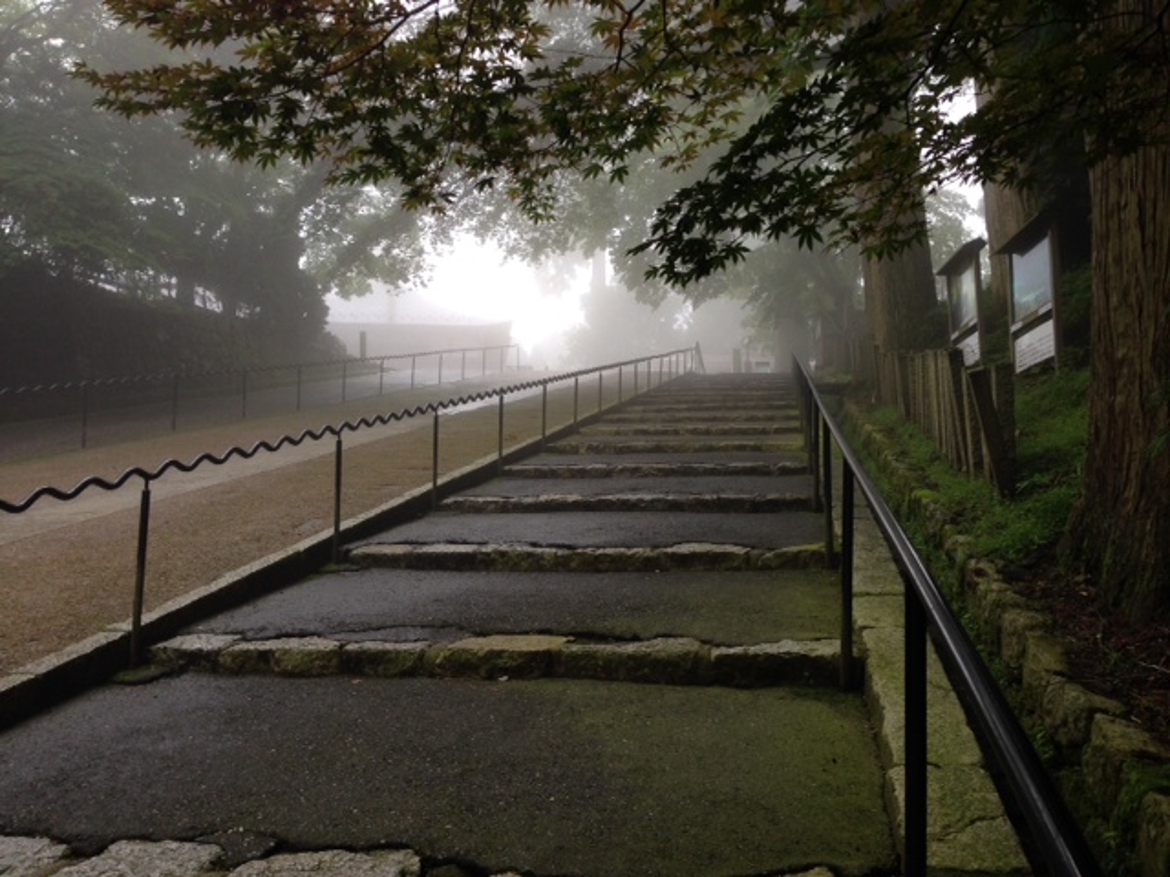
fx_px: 1115
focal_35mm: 33
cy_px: 438
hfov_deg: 55.4
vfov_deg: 42.9
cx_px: 585
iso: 50
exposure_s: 1/120
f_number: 2.4
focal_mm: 4.12
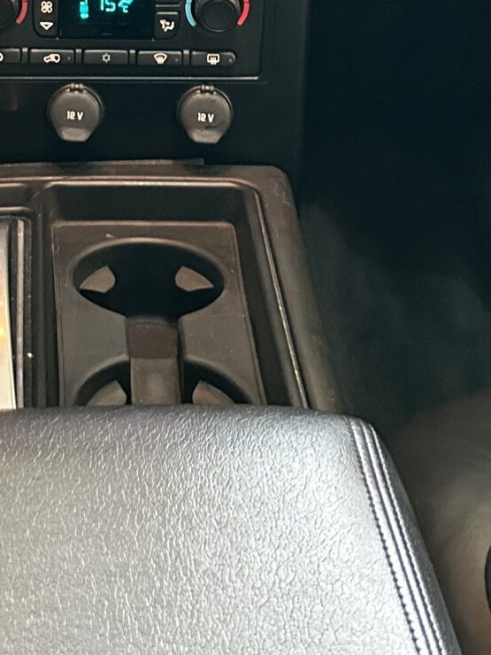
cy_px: -203
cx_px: 36
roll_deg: +0.7
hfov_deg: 17.5
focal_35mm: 83
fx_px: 1570
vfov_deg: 21.3
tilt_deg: -22.2
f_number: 1.78
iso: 500
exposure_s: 1/50
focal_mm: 6.86
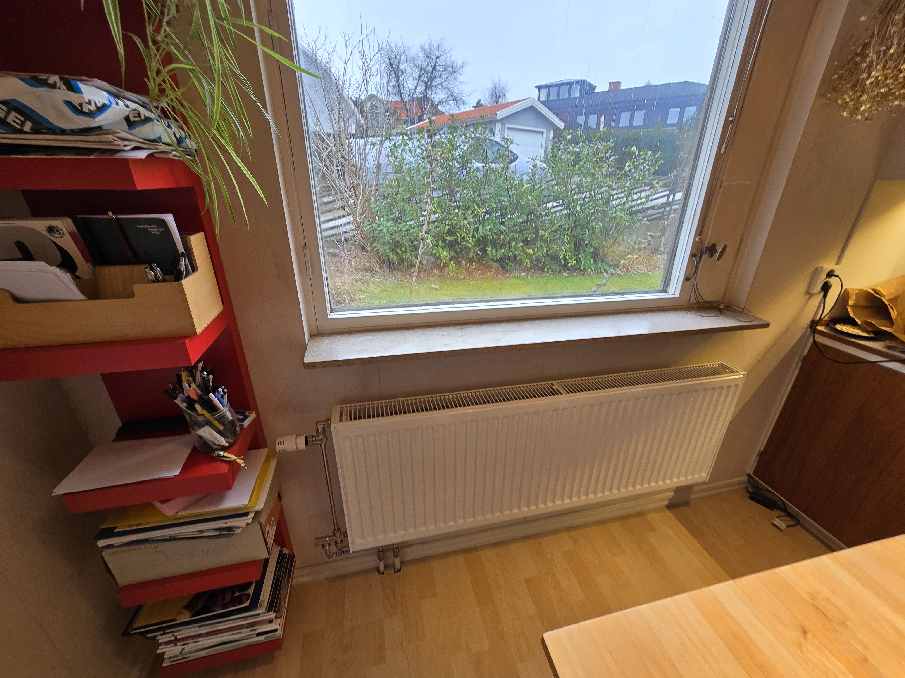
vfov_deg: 89.9
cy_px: 339
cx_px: 452
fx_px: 340
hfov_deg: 106.2
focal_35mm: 13
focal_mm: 2.2
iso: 80
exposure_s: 1/50
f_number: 2.2
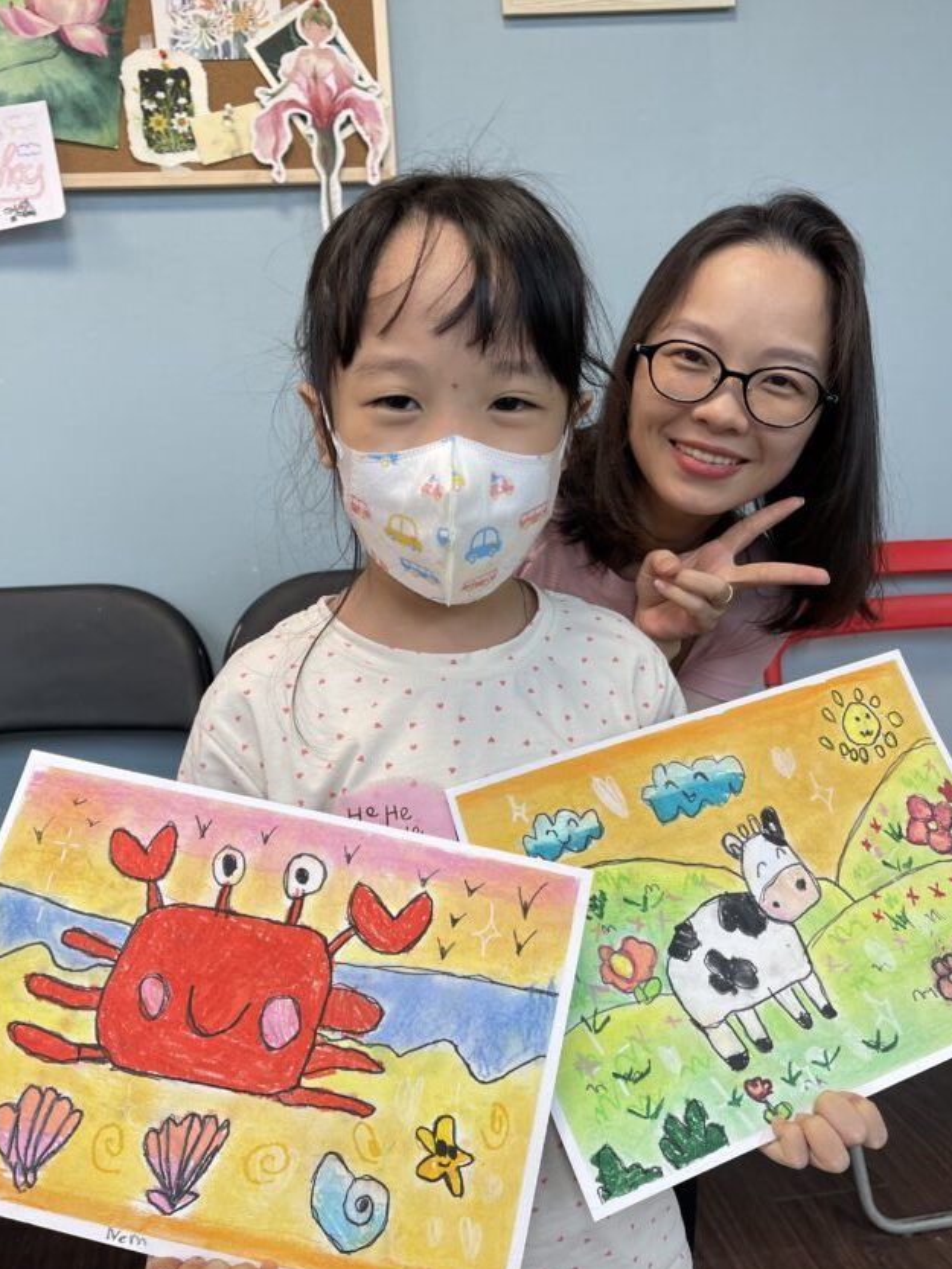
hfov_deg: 46.8
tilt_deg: -10.8
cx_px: 462
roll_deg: +1.6
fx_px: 1100
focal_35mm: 30
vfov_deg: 60.0
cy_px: 638
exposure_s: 1/100
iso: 64
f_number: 1.6
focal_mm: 5.1
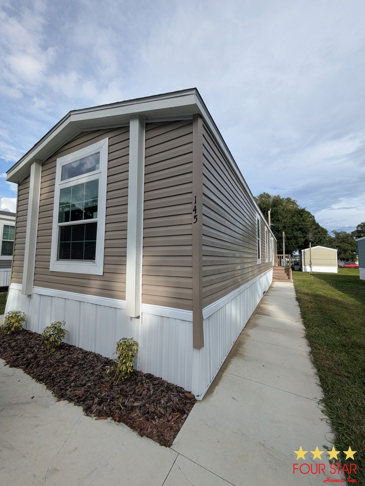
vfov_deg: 102.0
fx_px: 197
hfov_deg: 85.7
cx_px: 182
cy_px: 243
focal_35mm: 14
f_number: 2.2
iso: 46
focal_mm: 1.83
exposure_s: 1/992
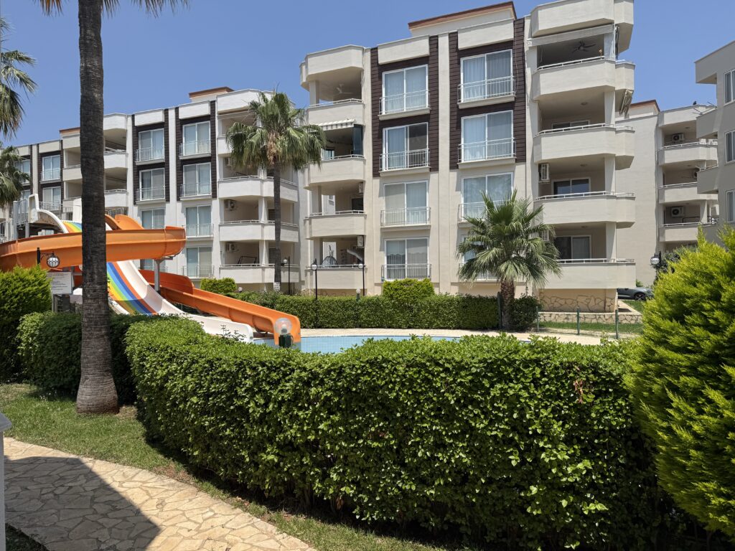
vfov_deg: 56.8
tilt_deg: +1.3
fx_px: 510
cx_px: 368
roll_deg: +0.7
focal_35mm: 24
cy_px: 276
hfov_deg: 71.6
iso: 80
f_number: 1.78
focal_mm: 6.76
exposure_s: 1/5319
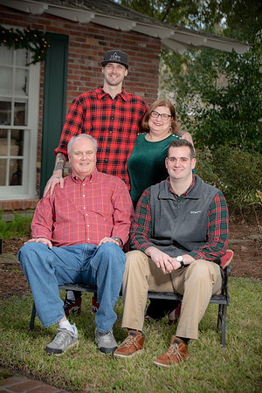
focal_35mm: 85
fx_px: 928
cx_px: 131
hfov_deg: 16.1
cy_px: 196
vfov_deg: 23.9
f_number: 5
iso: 320
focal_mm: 85
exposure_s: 1/200
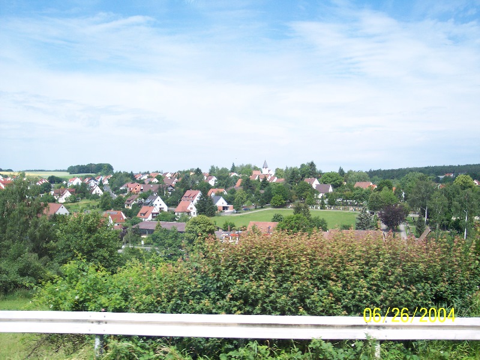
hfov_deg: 49.0
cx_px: 240
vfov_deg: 37.7
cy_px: 180
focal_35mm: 38
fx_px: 527
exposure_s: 1/700
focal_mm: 8
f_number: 2.8
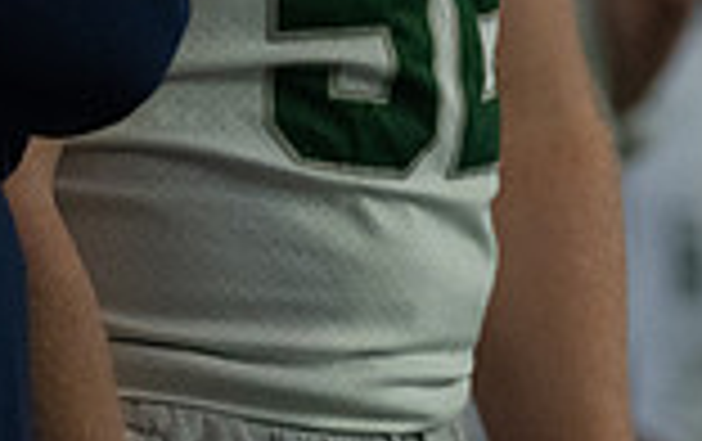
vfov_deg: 2.5
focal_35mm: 528
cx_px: 334
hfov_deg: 4.0
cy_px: -374
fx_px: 10116
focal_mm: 120
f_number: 3.2
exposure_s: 1/1250
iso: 5000
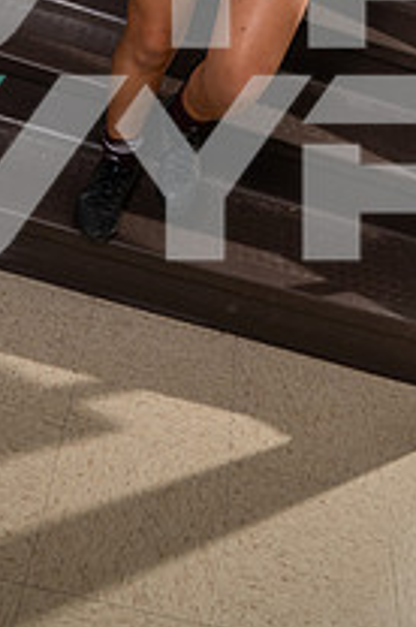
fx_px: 904
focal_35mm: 52
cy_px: -42
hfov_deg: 25.8
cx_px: 274
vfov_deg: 33.8
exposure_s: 1/250
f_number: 7.1
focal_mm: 24
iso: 400
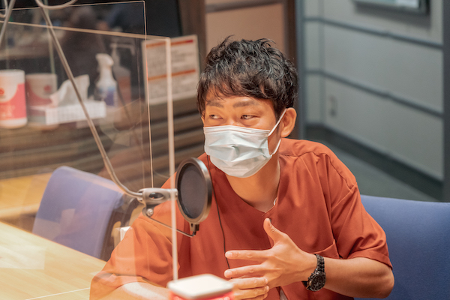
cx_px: 225
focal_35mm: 98
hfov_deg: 20.8
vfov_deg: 14.0
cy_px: 150
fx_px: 1225
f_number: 4
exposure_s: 1/160
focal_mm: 98
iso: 5000
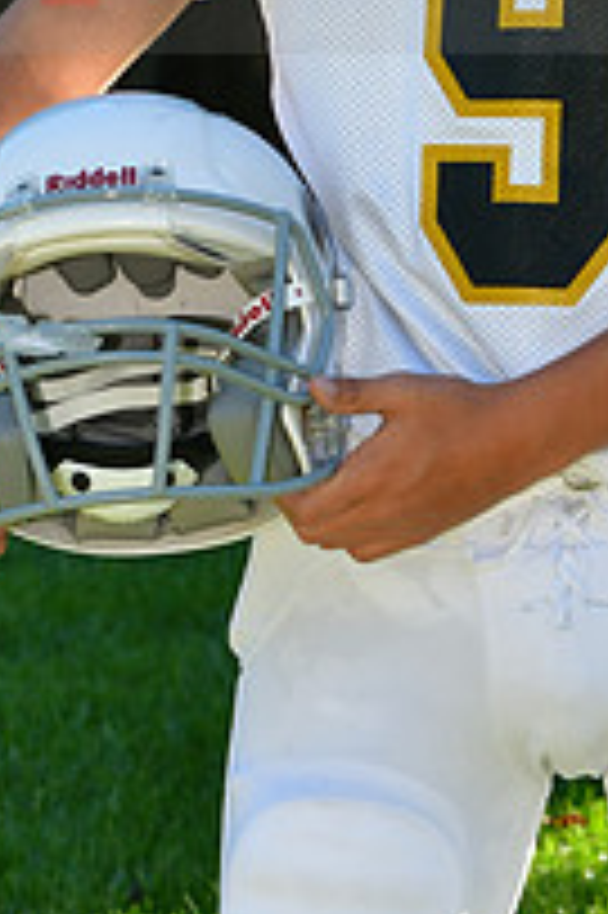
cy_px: -90
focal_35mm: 300
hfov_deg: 4.6
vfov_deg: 6.8
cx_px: 516
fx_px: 7612
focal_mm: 70
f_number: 6.3
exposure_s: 1/500
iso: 400
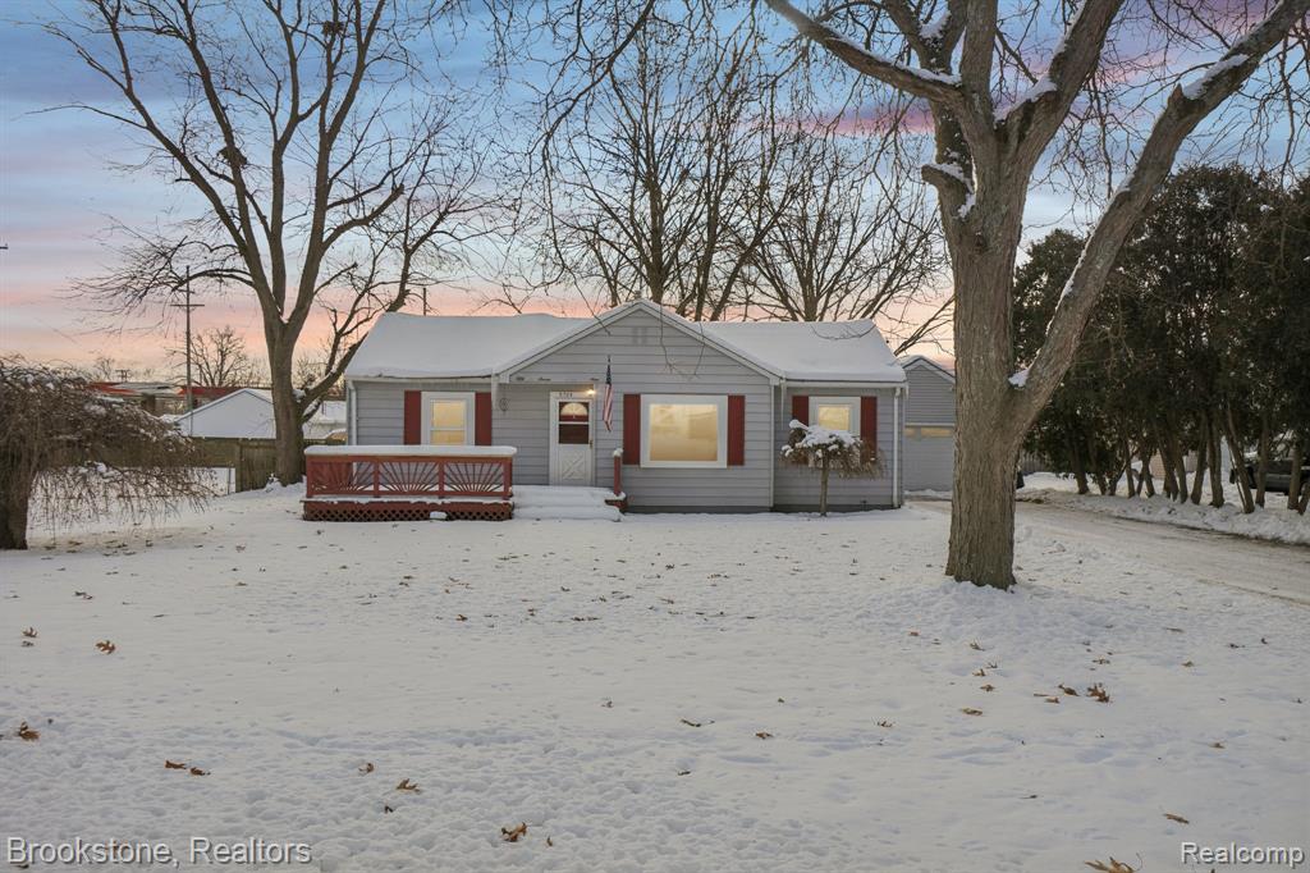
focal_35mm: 27
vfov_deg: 47.9
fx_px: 982
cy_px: 436
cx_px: 655
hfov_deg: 67.4
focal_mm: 18
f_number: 8
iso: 100
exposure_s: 1/500
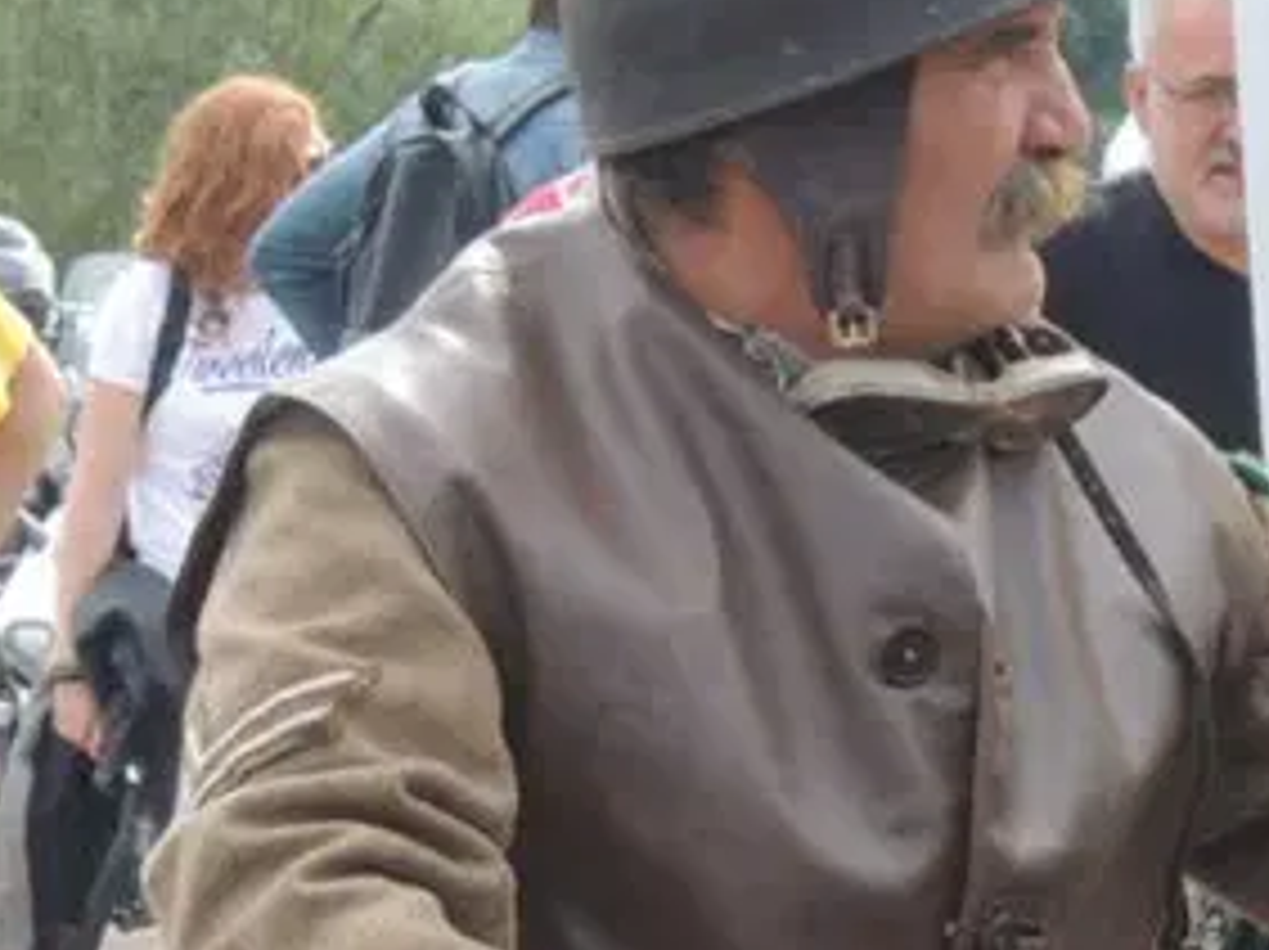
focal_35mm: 362
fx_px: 13259
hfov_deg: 5.5
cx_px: 1138
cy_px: 1540
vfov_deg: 4.1
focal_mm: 15.2
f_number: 5
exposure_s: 1/125
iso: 100
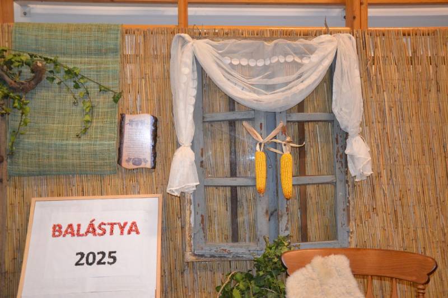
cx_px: 224
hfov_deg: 49.6
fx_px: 485
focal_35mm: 39
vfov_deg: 34.2
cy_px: 149
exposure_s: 1/60
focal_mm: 26
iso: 900
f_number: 4
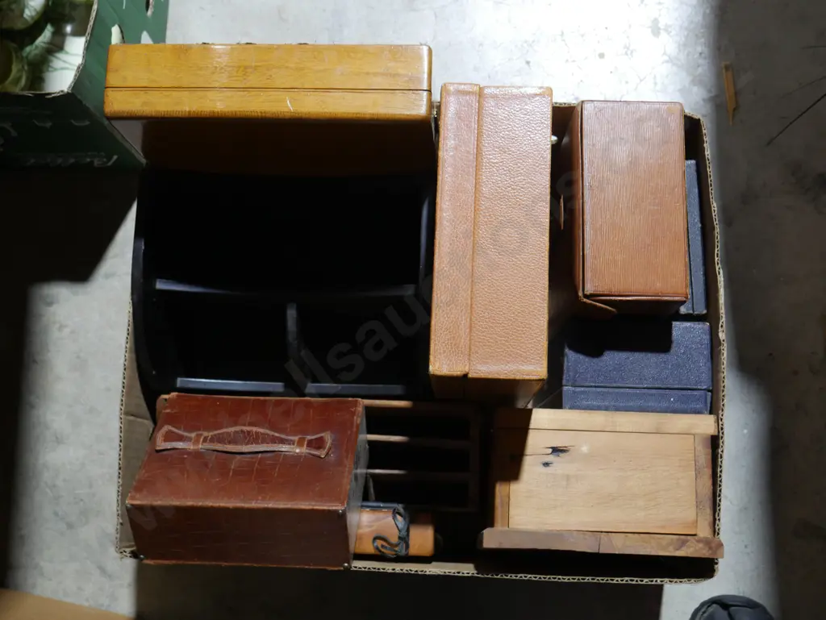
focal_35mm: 42
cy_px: 310
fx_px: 1003
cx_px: 413
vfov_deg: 34.4
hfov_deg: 44.8
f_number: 4.6
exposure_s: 1/60
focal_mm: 21
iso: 1000
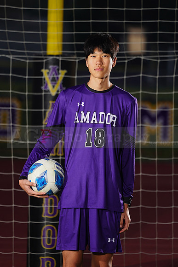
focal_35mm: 400
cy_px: 134
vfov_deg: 5.2
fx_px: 2965
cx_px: 89
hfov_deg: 3.4
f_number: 7.1
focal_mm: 400
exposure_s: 1/200
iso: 200
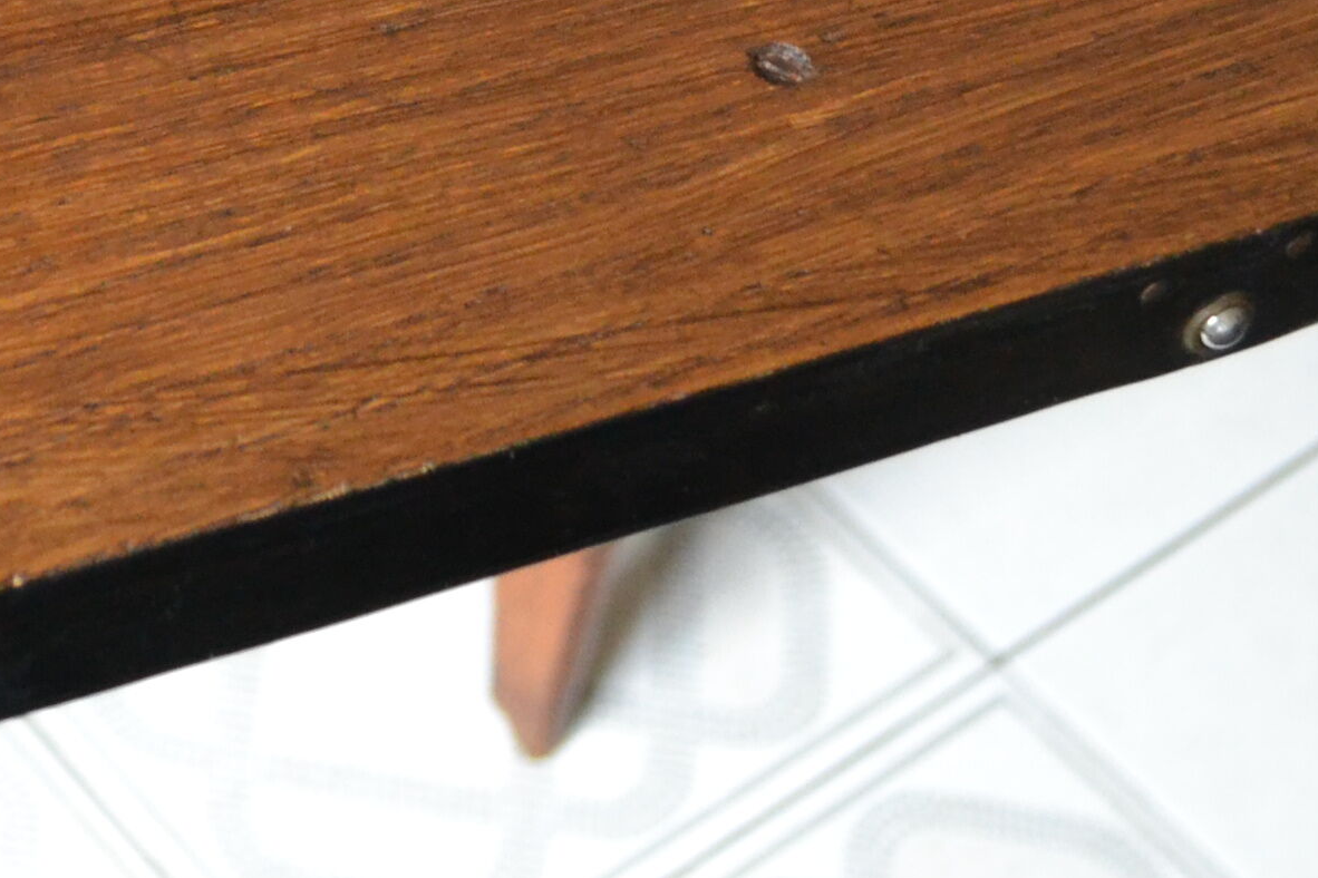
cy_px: -604
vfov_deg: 11.1
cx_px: 298
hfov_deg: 17.4
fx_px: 4283
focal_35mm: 117
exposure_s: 1/60
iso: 1600
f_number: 4
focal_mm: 20
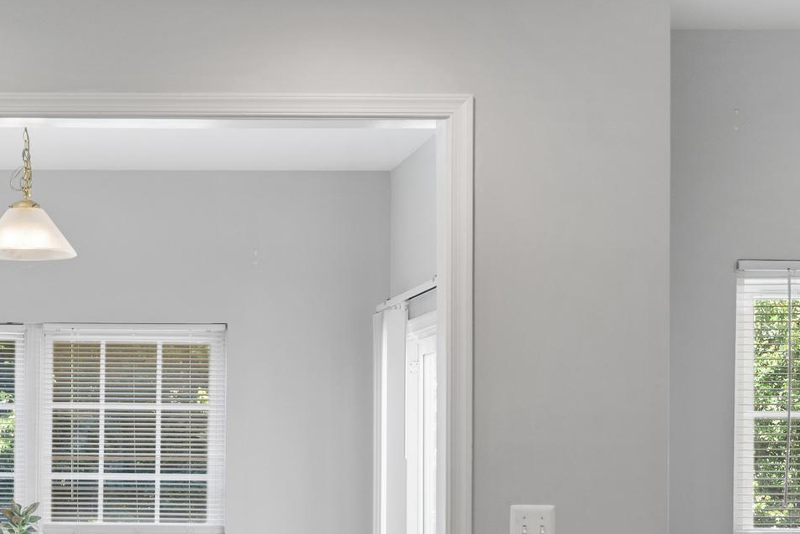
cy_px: 469
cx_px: 61
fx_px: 1667
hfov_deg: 26.0
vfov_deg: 17.9
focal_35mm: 75
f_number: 8
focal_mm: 35
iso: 320
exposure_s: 1/10
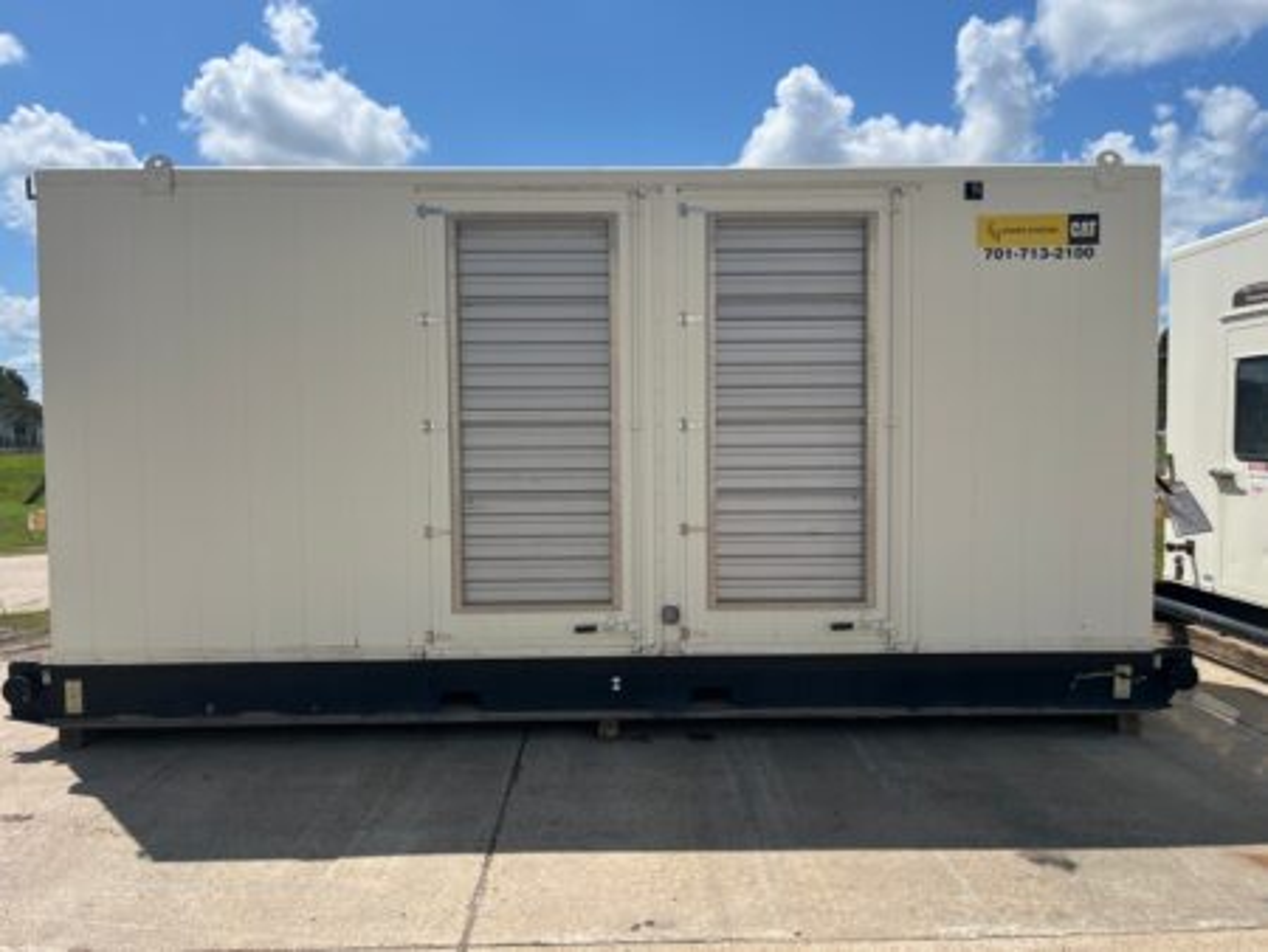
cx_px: 634
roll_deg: +1.1
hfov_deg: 67.3
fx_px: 953
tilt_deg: -3.0
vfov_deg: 53.1
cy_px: 476
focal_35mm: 26
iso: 50
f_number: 1.6
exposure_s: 1/5319
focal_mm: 5.1
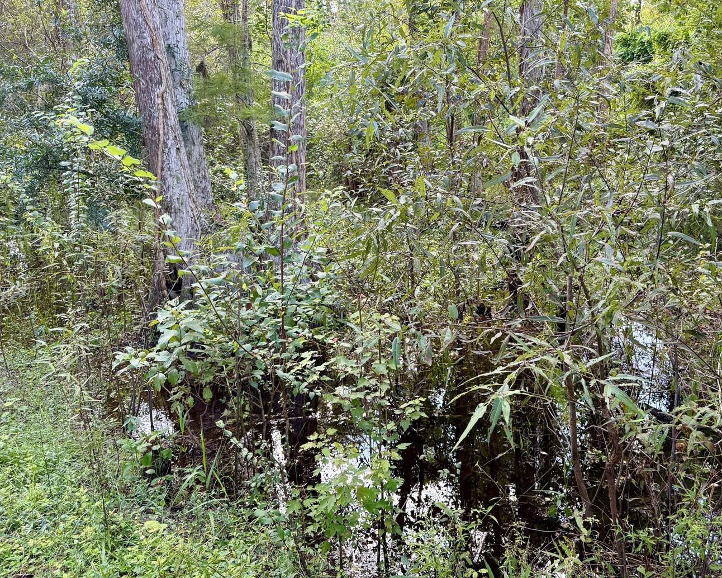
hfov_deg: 59.9
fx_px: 620
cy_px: 245
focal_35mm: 29
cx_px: 433
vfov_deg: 49.8
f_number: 1.78
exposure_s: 1/121
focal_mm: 6.76
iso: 125
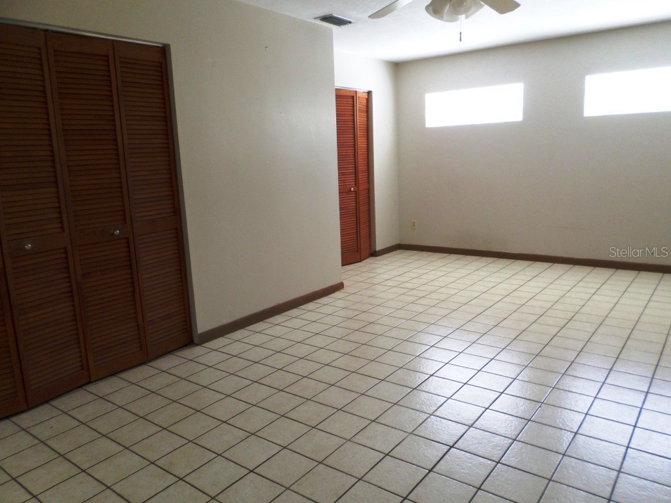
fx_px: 485
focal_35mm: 25
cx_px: 336
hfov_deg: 69.4
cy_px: 252
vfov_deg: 54.9
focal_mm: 4.5
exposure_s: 1/30
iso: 120
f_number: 2.5
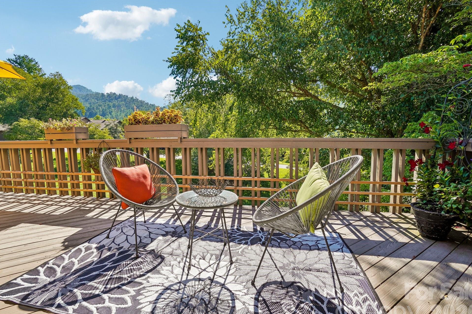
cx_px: 232
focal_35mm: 18
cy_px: 164
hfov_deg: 91.5
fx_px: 230
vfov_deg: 68.7
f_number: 8
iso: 100
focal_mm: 11
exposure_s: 1/125
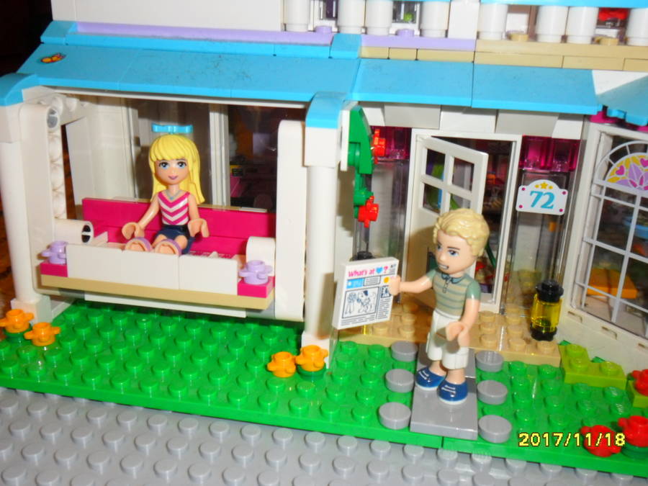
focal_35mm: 37
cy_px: 243
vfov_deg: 38.7
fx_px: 693
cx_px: 324
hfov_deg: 50.1
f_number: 4
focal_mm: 6.6
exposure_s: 1/45
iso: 200
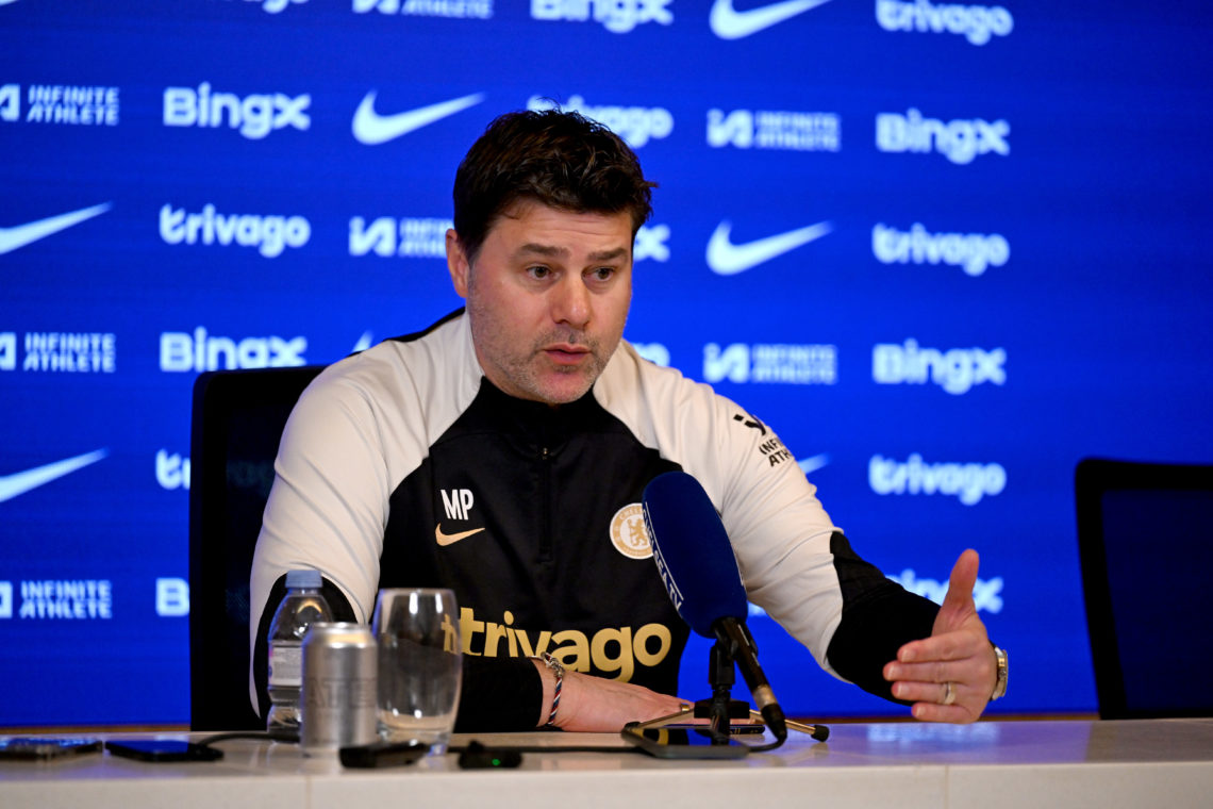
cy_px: 404
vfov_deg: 8.1
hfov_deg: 12.1
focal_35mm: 170
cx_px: 606
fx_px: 5728
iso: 2500
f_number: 2.8
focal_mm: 170
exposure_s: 1/500
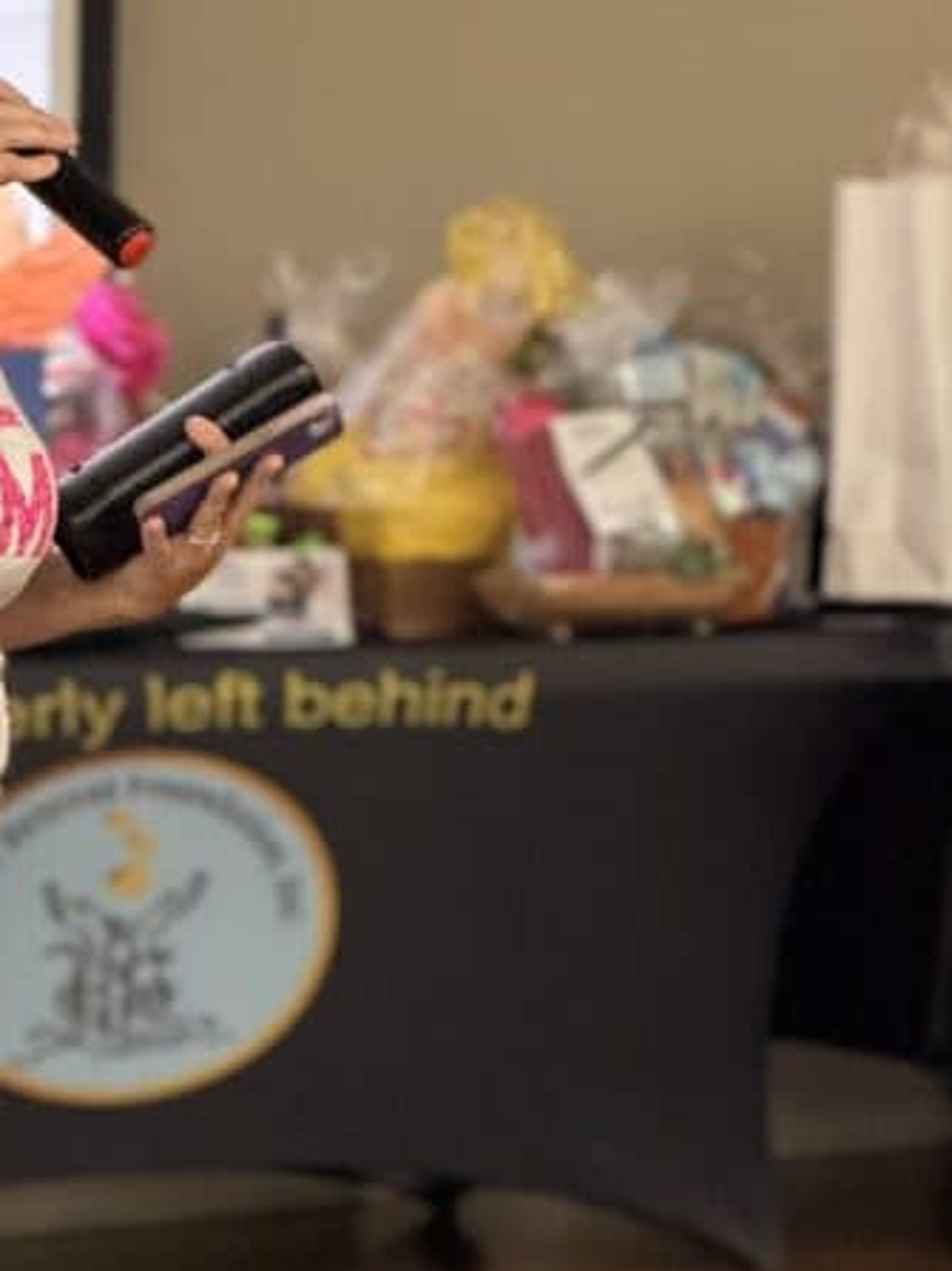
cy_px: 523
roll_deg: +0.8
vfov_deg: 8.6
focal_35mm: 229
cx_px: -23
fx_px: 8401
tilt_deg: -3.1
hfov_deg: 6.5
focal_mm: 16.89
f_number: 2.8
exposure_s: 1/60
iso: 500
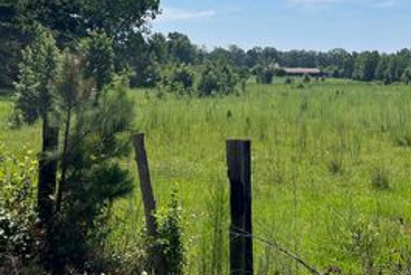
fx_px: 583
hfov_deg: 38.8
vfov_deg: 25.7
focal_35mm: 51
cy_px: 29
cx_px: 233
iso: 50
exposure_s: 1/6494
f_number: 1.6
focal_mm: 5.1
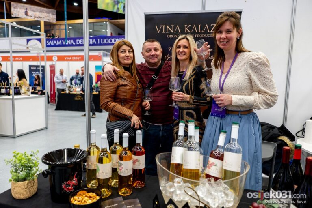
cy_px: 104
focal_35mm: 24
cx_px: 156
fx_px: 208
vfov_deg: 53.2
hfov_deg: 73.7
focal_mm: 24
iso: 1250
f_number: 2.8
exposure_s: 1/160
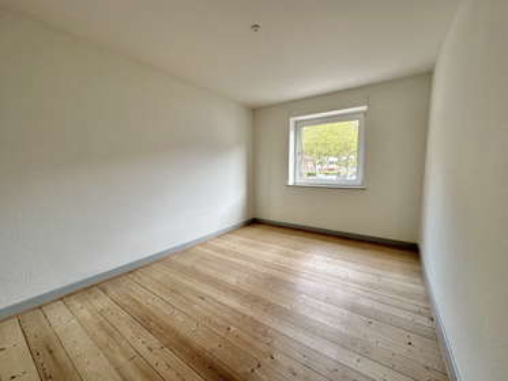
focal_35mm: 14
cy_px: 190
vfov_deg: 85.7
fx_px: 206
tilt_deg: -6.2
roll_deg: +0.4
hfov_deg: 102.0
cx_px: 254
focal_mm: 2.22
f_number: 2.2
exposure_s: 1/100
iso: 100
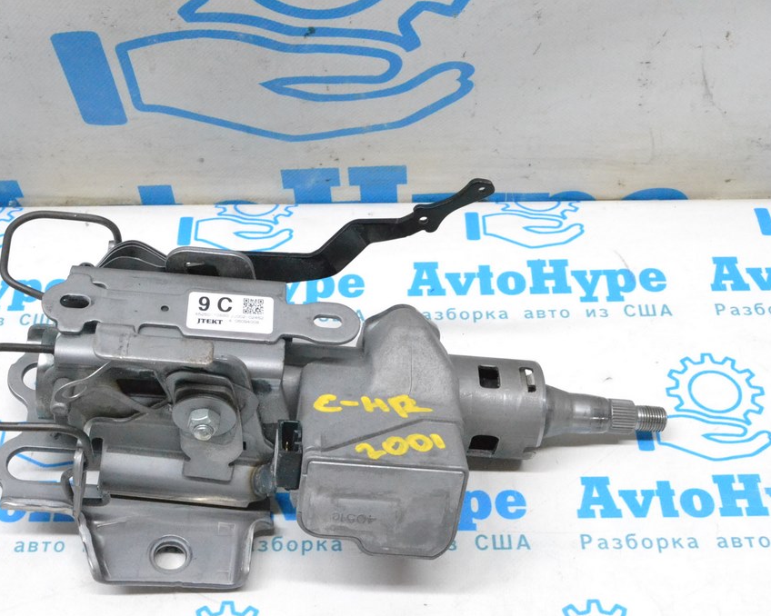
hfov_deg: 36.5
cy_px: 309
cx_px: 315
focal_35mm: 51
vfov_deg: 29.7
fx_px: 1163
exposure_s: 1/100
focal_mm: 30
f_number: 11
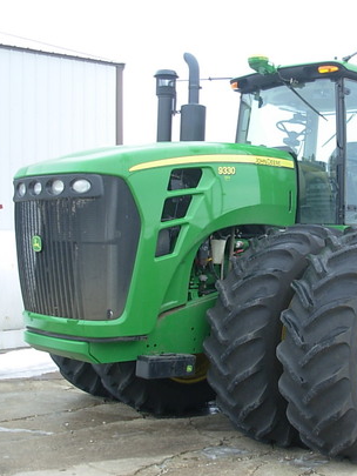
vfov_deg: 37.5
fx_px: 701
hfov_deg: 27.9
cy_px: 237
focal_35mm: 51
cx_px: 292
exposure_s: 1/90.5
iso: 50
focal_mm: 6.3
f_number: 2.9
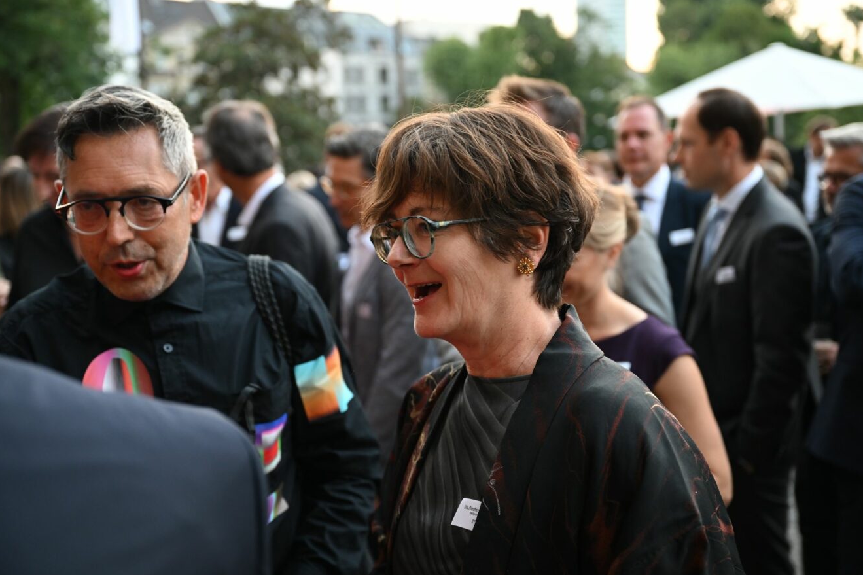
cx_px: 439
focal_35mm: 43
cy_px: 293
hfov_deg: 45.4
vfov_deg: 31.2
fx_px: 1031
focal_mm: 42
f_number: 3.2
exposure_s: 1/320
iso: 1250
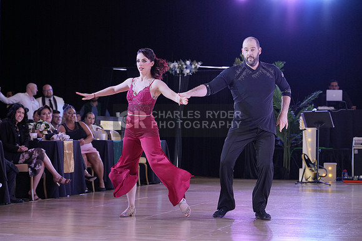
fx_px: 955
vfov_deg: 14.4
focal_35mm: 95
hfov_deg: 21.5
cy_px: 120
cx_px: 181
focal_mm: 95
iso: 2000
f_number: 4
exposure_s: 1/500
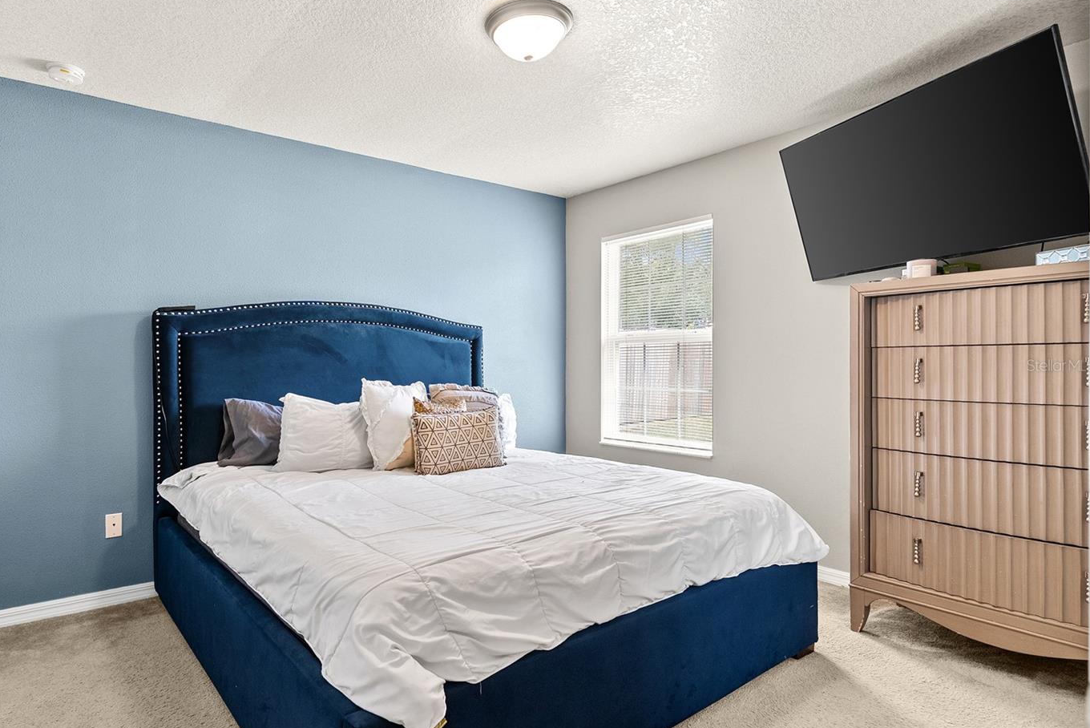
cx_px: 457
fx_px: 606
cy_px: 365
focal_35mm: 20
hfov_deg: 83.3
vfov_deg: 62.0
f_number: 8
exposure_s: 1/3
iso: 400
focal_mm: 17
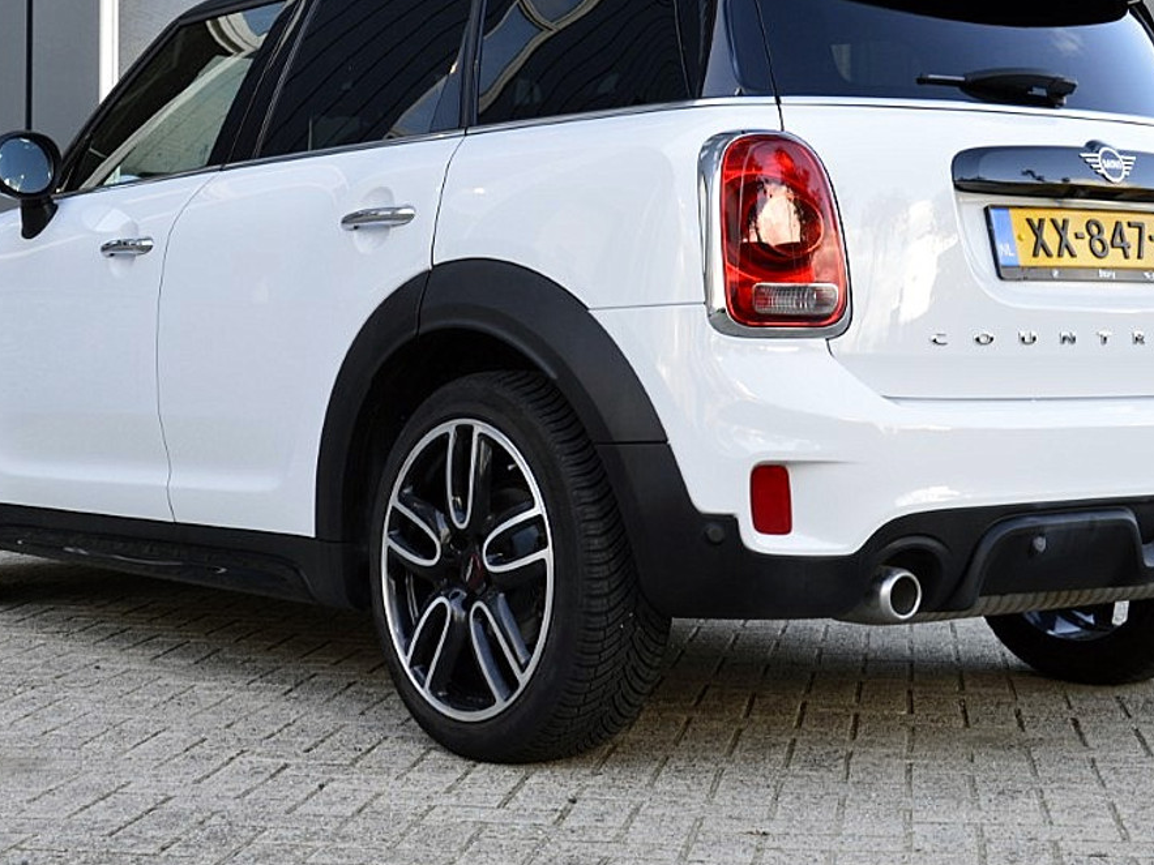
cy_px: 274
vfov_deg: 20.7
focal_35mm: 71
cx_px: 561
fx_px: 2359
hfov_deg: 27.5
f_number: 8
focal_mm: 31
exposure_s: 1/60
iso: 400
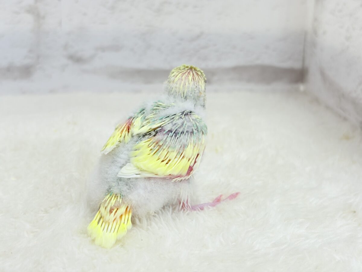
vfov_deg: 28.0
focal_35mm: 52
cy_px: 136
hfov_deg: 36.8
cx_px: 181
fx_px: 544
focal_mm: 5.96
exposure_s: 1/100
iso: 50
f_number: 1.6
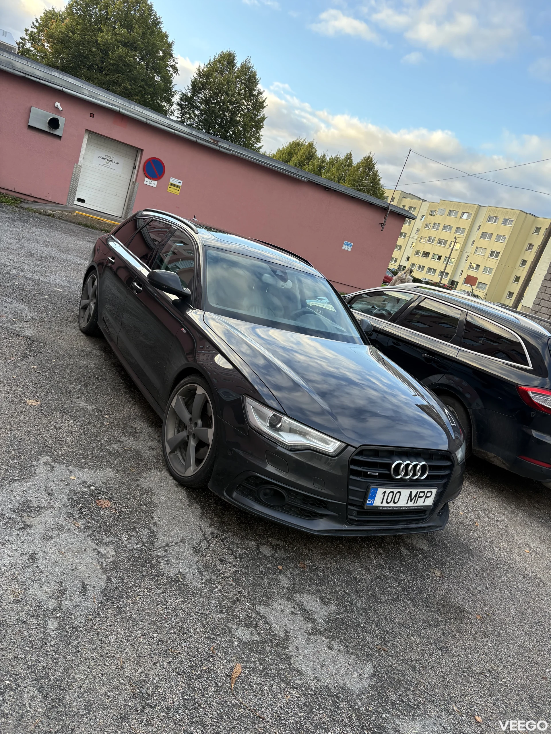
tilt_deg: -12.1
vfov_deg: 67.3
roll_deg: -17.9
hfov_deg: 53.1
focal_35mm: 26
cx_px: 276
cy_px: 367
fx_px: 552
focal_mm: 5.96
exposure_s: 1/233
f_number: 1.6
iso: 64
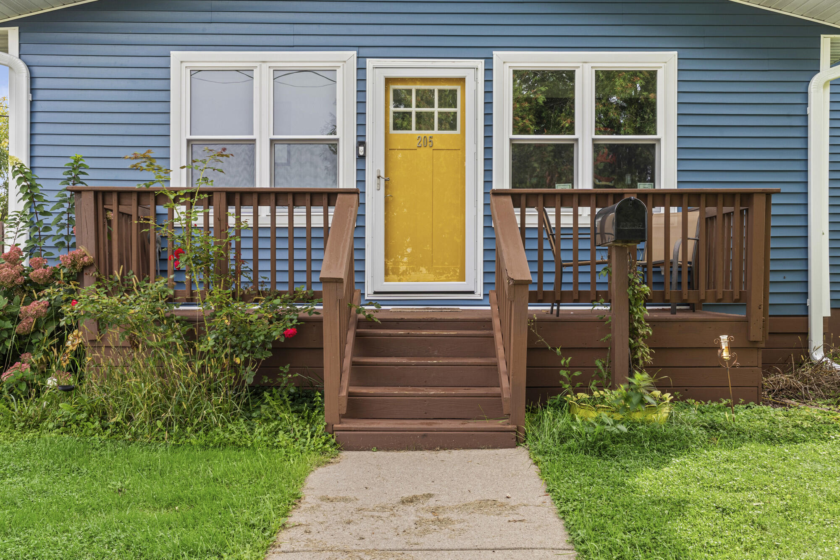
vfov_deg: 40.0
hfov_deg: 57.2
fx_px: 770
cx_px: 420
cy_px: 280
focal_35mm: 33
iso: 640
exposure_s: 1/6
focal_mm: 33
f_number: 16
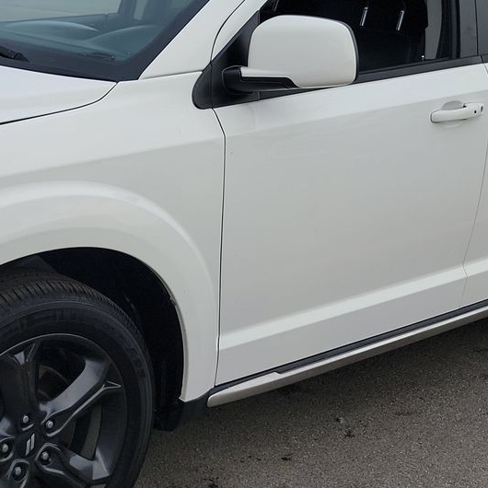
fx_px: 1021
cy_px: 169
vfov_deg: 26.8
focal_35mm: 64
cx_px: 101
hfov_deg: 26.4
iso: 50
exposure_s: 1/678
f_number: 1.8
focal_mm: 6.7
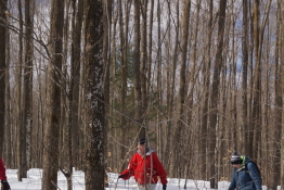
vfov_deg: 13.1
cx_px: 41
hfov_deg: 19.5
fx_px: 813
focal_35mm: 103
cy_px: 201
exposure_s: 1/160
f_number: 6.3
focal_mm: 18
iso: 100
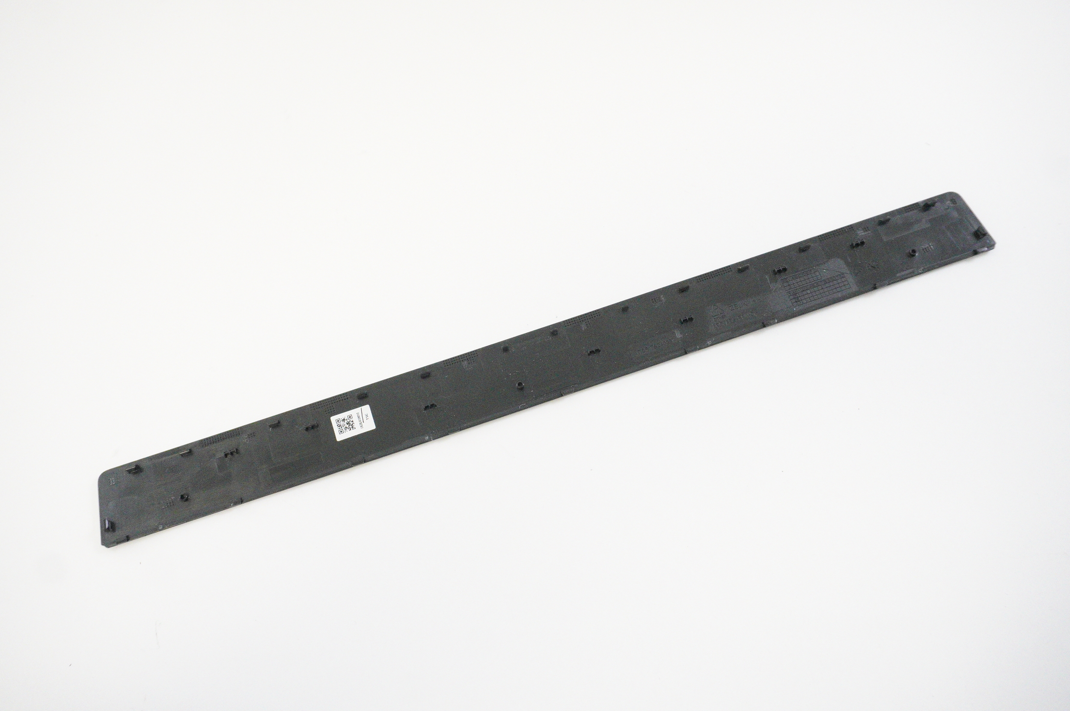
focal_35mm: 30
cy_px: 356
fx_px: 891
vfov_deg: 43.5
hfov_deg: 62.0
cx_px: 535
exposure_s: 1/250
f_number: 5.6
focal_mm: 20
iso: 8000
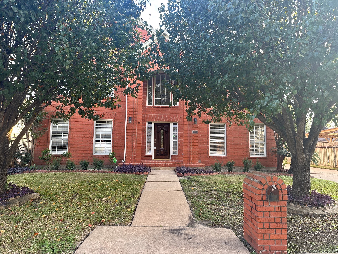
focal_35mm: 24
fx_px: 234
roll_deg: -1.1
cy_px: 127
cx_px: 169
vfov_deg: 56.8
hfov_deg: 71.6
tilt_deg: +4.2
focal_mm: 6.86
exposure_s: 1/172
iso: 80
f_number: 1.78
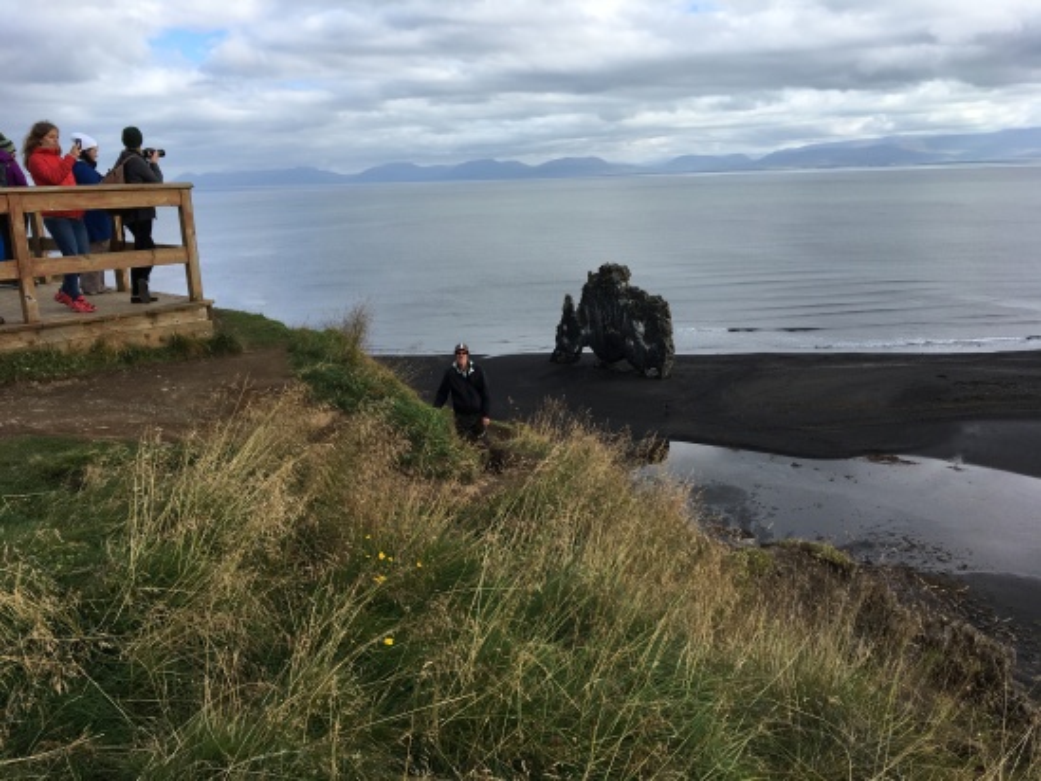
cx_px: 520
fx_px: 872
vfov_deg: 48.2
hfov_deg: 61.6
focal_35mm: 29
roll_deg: +1.5
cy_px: 390
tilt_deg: -14.8
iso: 25
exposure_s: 1/818
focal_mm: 4.15
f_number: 2.2
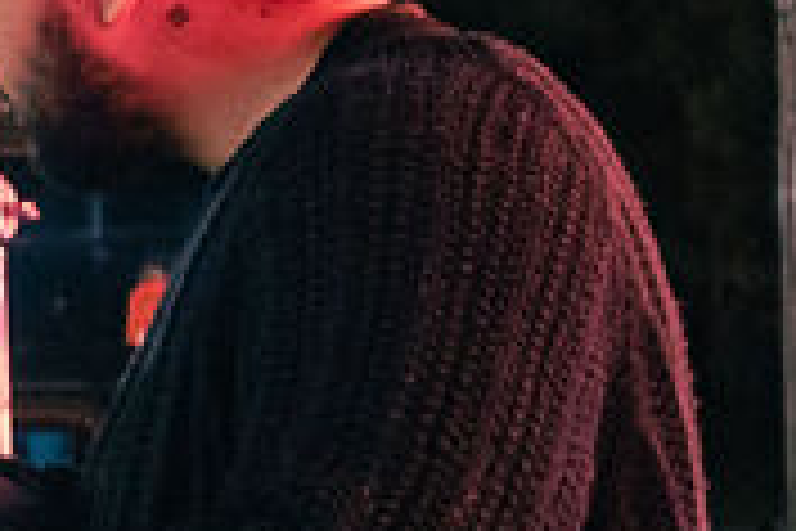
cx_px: -783
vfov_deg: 6.8
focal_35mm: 203
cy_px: 263
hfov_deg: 9.5
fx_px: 4488
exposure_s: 1/200
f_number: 4
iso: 2000
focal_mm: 35
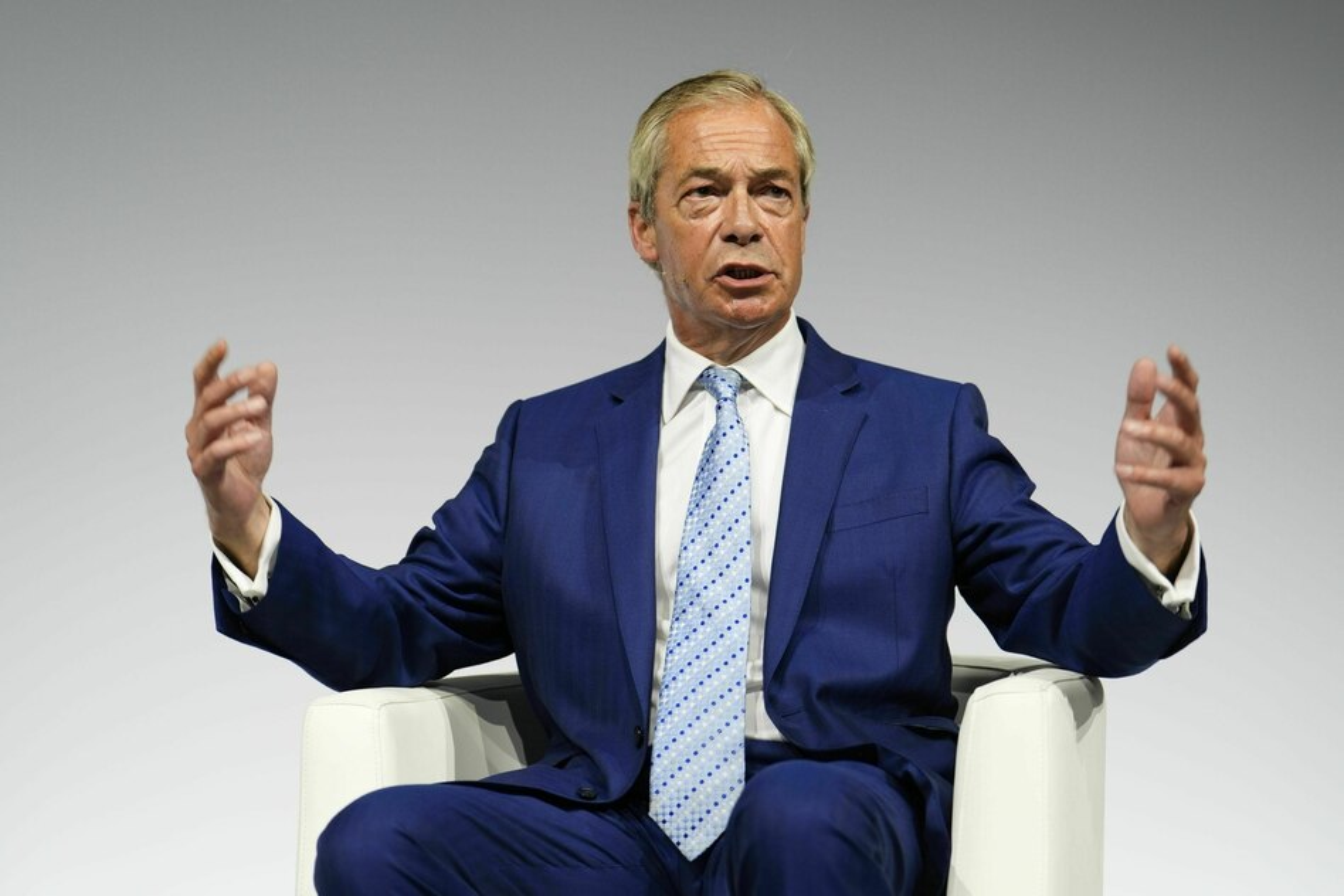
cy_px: 448
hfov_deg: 19.8
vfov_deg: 13.3
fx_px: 3845
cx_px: 672
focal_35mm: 103
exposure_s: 1/250
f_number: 2.8
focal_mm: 103
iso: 400
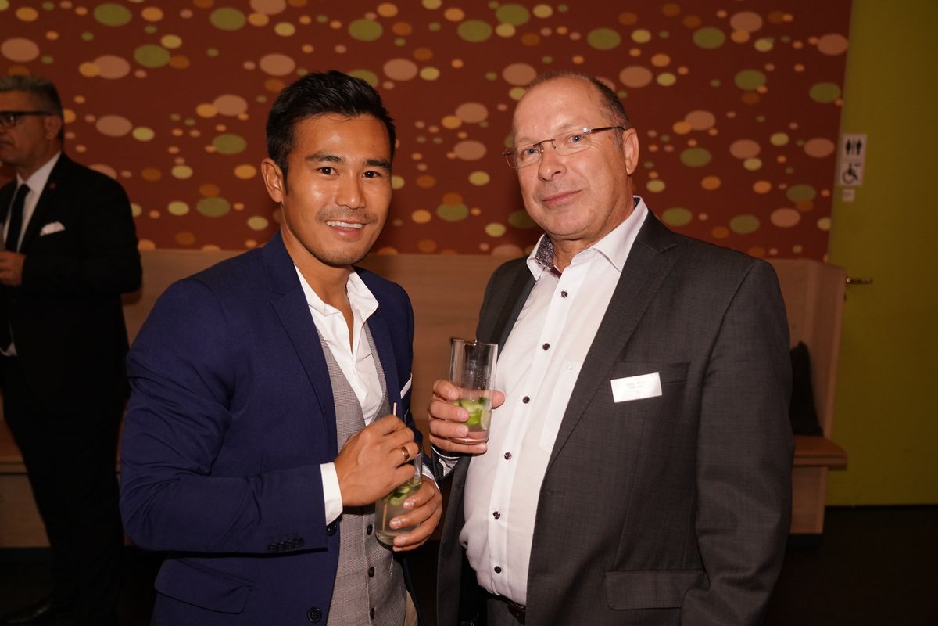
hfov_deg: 51.9
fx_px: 964
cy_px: 313
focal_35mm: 37
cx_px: 469
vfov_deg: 35.9
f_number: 4
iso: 2500
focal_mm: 37
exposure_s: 1/25
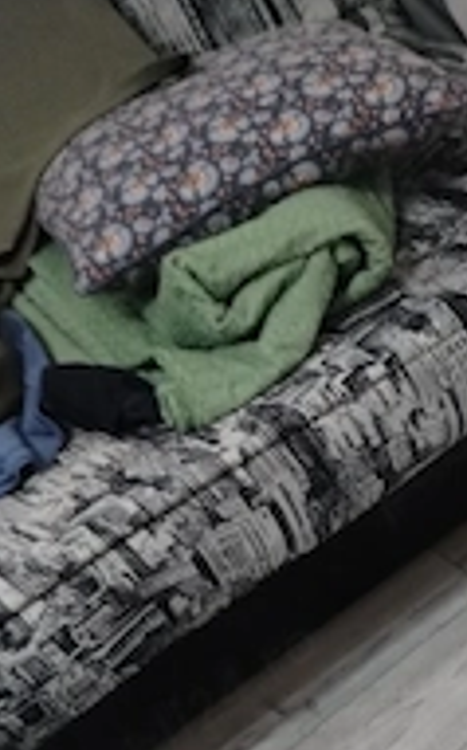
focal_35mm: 62
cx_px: 573
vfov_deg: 30.5
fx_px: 1265
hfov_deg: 19.6
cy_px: 766
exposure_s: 1/33.3
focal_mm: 4.27
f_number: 1.8
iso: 853
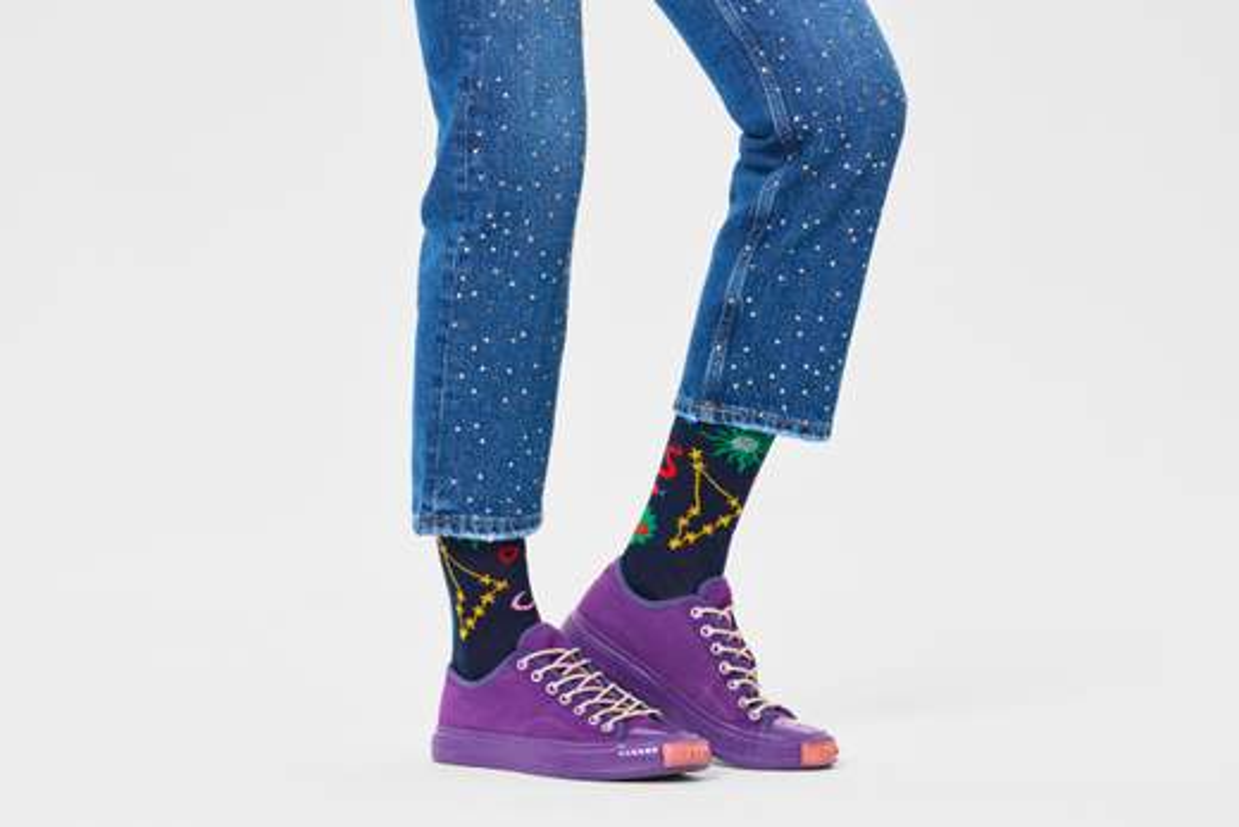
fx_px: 3615
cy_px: 414
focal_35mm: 105
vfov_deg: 13.0
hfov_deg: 19.5
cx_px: 620
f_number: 11
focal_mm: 105
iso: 100
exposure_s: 1/125
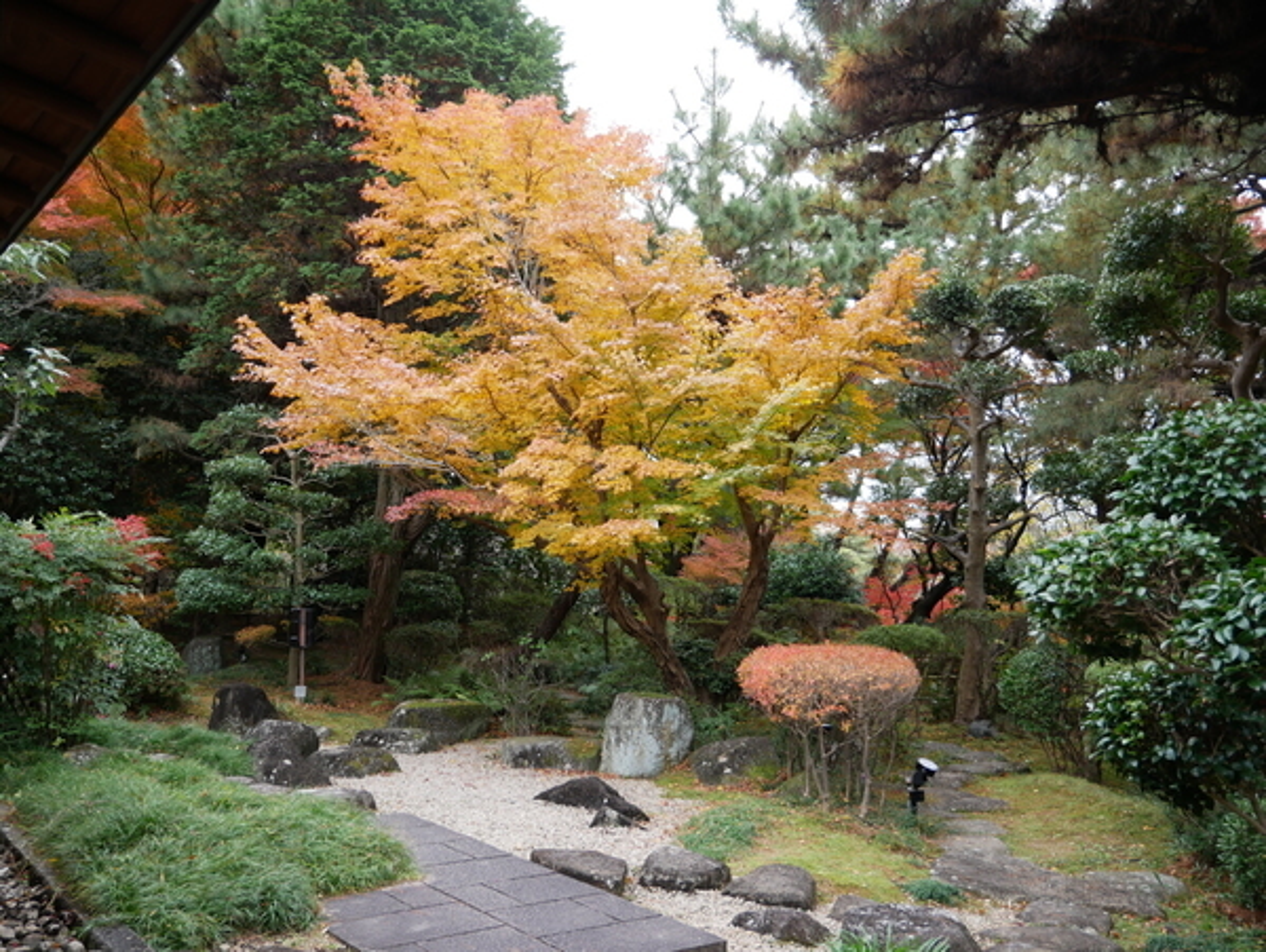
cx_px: 633
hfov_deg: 53.9
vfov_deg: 41.8
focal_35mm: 34
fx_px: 1244
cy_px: 476
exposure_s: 1/100
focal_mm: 17
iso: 200
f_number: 3.8
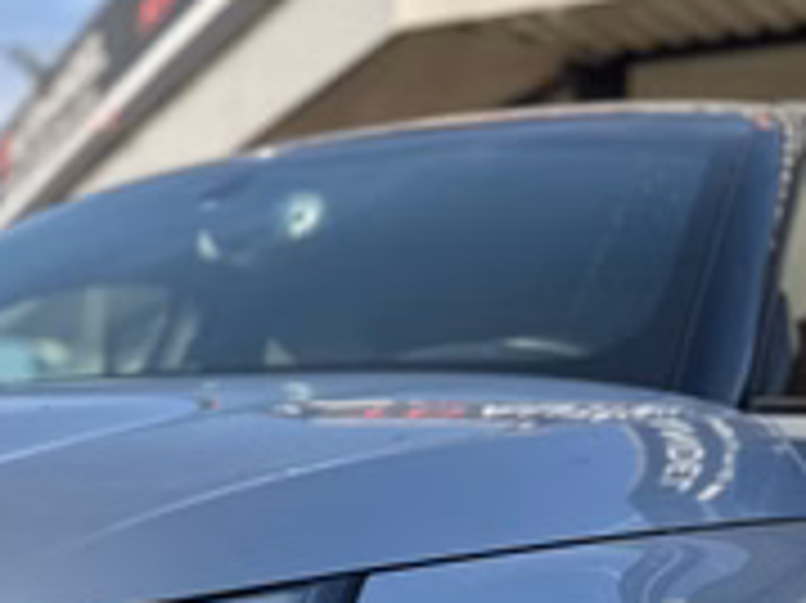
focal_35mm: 86
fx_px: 2001
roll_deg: +0.0
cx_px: 86
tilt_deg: -6.8
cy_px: 842
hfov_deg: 22.2
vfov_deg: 16.0
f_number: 1.78
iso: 80
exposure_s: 1/2252
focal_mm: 6.86
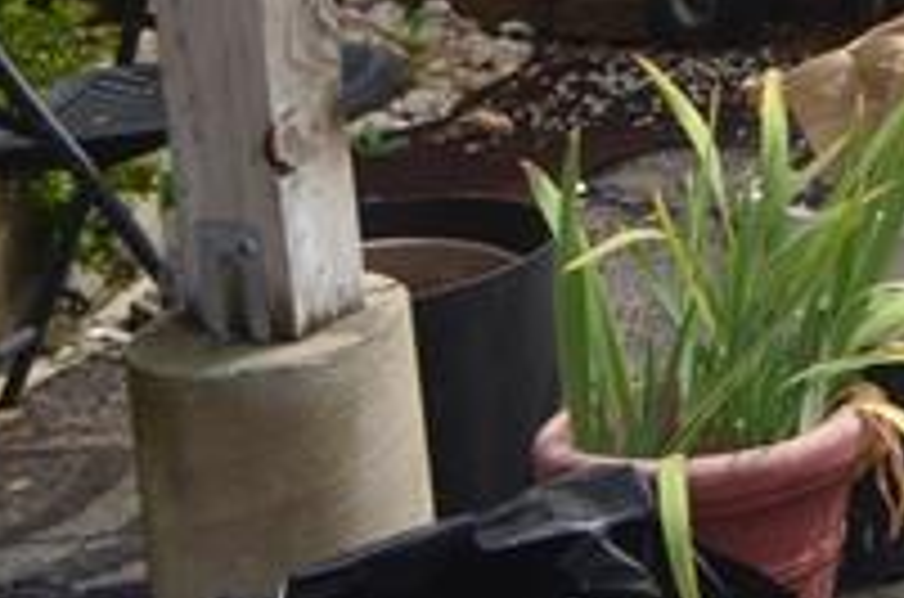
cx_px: 2136
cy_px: -863
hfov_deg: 10.6
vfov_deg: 7.6
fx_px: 4209
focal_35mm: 168
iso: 100
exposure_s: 1/200
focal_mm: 22
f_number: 8
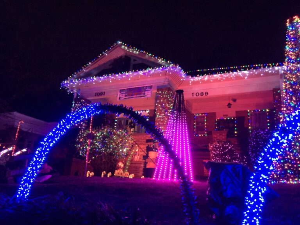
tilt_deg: +19.2
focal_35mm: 29
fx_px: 251
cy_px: 112
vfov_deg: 48.2
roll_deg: -6.3
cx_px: 150
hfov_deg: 61.7
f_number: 2.2
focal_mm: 4.15
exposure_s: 1/4
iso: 125
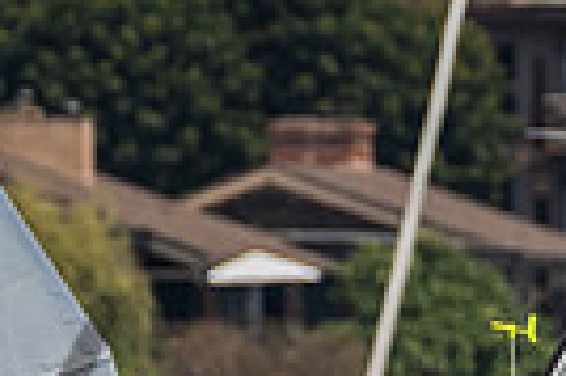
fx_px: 21953
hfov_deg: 1.5
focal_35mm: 1398
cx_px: 175
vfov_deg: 1.0
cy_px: 898
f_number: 8
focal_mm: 280
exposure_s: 1/1600
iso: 320
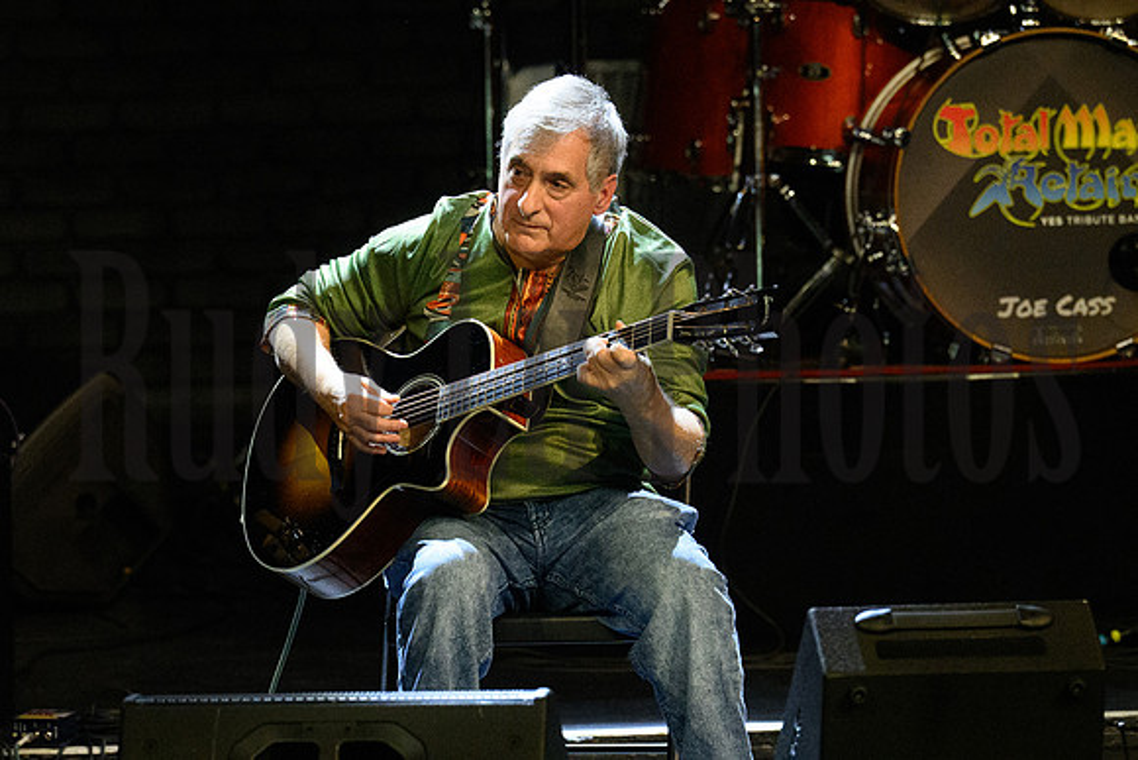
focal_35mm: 300
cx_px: 569
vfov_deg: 4.6
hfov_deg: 6.9
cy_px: 380
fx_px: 9485
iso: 12800
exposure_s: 1/400
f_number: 4
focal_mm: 200
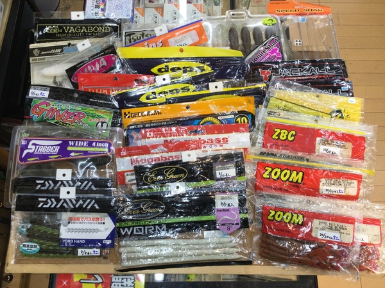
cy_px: 144
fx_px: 345
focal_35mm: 31
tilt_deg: -71.4
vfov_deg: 45.4
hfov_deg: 58.4
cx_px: 192
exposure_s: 1/40
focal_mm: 3.3
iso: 25
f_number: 2.4
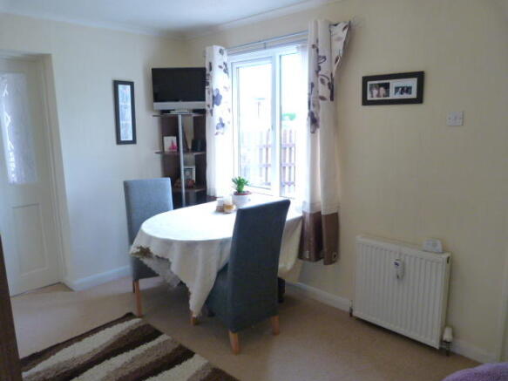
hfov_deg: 69.4
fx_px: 367
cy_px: 190
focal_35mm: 25
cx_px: 254
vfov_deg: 54.9
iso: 400
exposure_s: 1/50
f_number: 2.8
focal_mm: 4.5
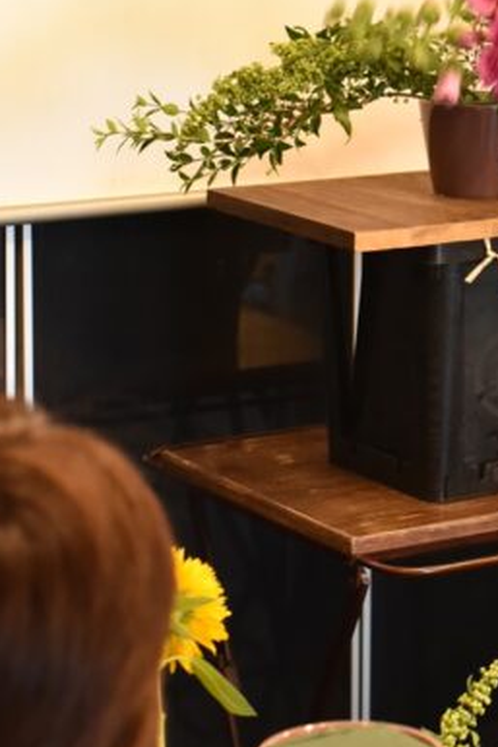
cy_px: 54
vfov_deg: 15.2
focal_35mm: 133
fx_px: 2757
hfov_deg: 10.2
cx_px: 554
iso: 4000
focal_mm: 50
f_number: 4
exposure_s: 1/60
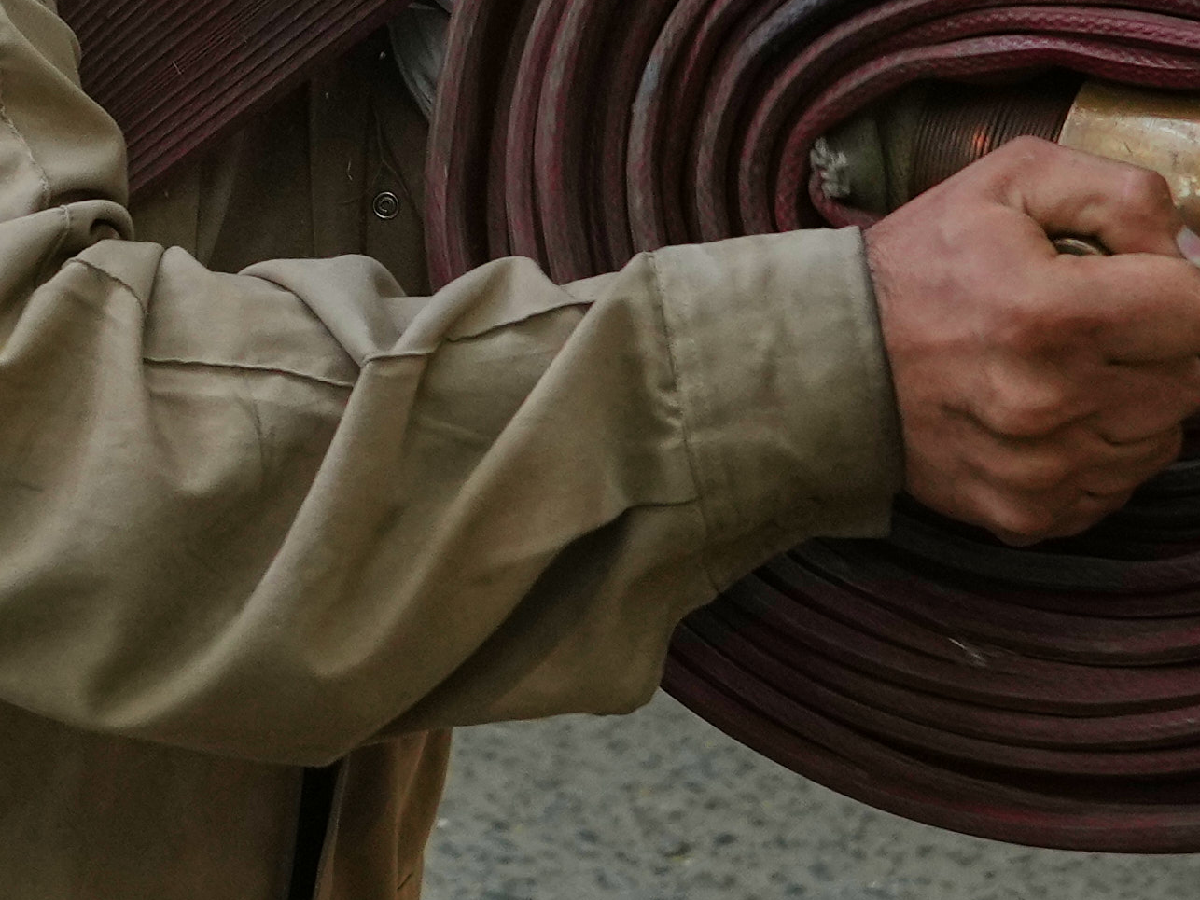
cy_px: -253
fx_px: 5374
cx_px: -90
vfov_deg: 9.4
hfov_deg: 12.5
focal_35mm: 155
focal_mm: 24
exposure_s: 1/1000
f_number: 4
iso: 500
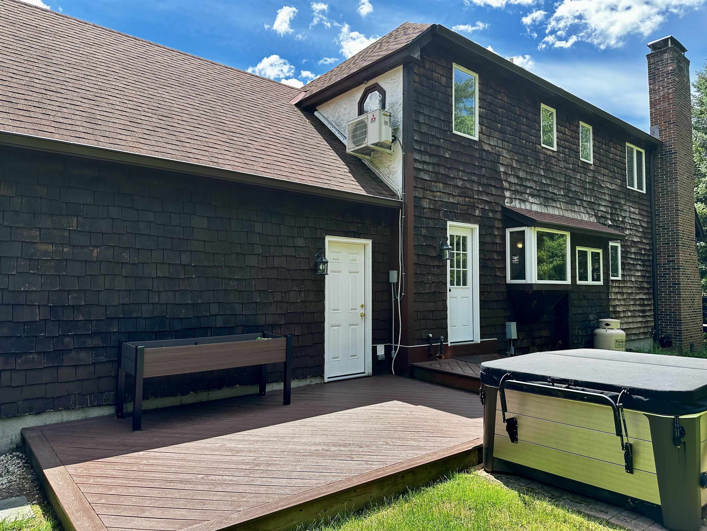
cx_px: 354
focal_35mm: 24
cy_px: 266
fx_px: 490
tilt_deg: +2.6
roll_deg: +0.5
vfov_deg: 56.8
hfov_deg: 71.6
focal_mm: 6.86
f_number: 1.78
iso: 80
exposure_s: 1/1393
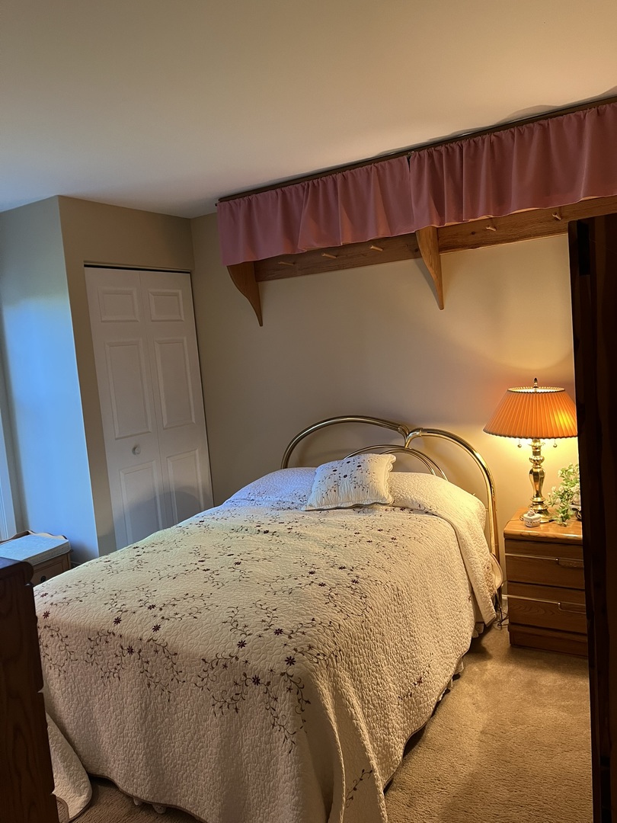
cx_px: 308
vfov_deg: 67.3
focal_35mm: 26
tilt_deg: -5.9
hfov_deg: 53.1
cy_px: 412
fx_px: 618
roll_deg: +4.7
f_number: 1.6
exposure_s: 1/60
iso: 200
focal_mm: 5.1
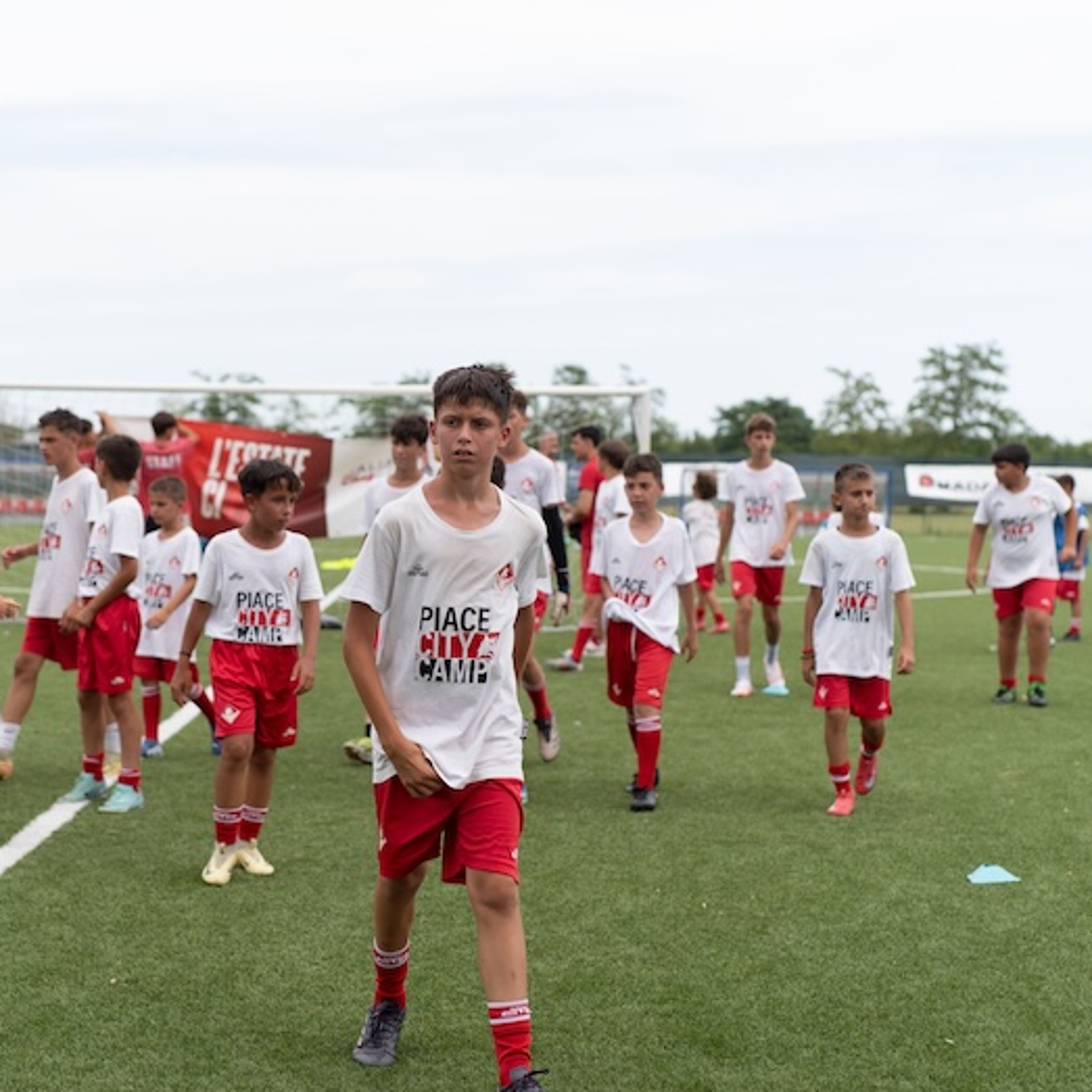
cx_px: 355
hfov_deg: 26.3
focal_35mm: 65
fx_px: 2320
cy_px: 552
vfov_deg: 26.5
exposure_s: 1/800
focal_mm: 50
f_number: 2.8
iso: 50
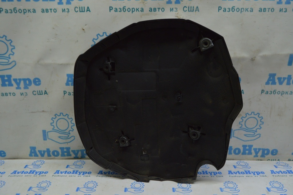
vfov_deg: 41.6
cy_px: 98
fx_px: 256
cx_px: 146
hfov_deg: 59.5
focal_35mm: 32
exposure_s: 1/40
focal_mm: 21
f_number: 5.6
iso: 400
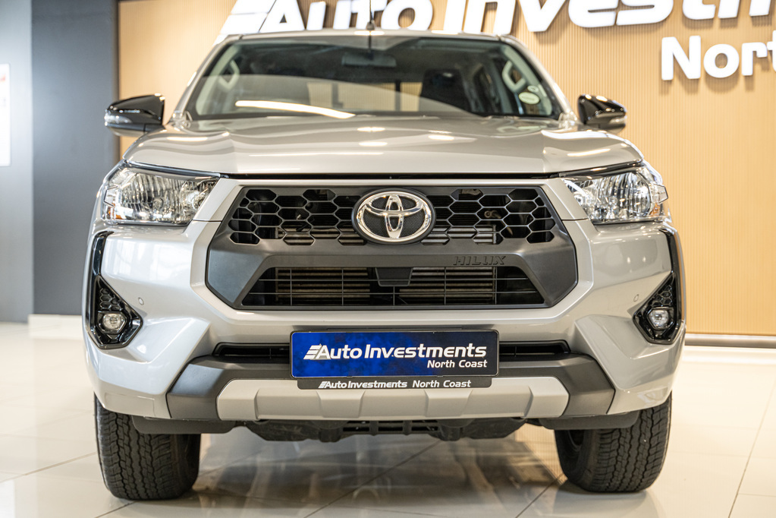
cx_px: 388
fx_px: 1078
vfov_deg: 27.0
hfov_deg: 39.6
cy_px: 259
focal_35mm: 50
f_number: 2.8
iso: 800
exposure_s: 1/125
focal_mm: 50
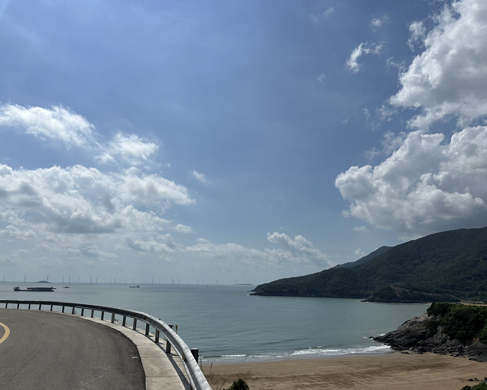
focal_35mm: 26
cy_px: 202
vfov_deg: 54.9
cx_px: 222
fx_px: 375
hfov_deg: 65.9
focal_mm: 6.86
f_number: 1.78
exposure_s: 1/18519
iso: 64
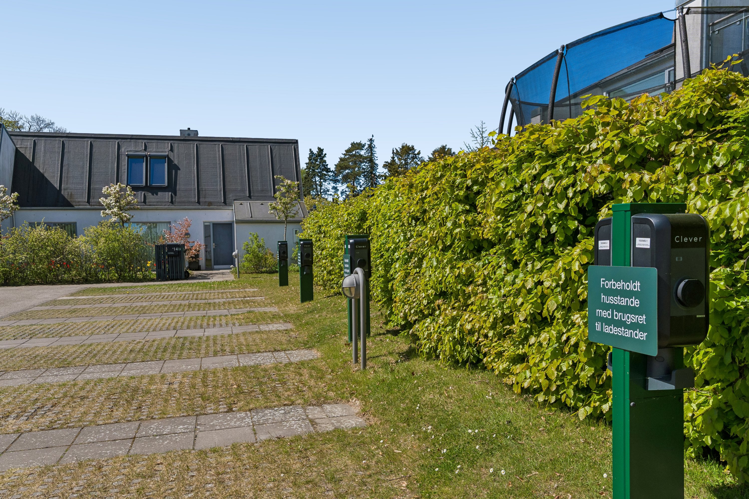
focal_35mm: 27
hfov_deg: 67.4
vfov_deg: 47.9
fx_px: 562
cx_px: 374
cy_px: 250
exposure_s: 1/1250
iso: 250
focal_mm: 18
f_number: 7.1
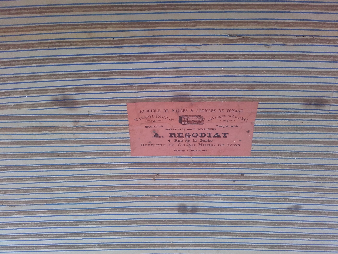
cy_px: 127
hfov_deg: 58.4
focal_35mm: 31
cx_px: 169
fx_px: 303
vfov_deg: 45.4
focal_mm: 3.3
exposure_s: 1/50
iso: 70
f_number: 2.2
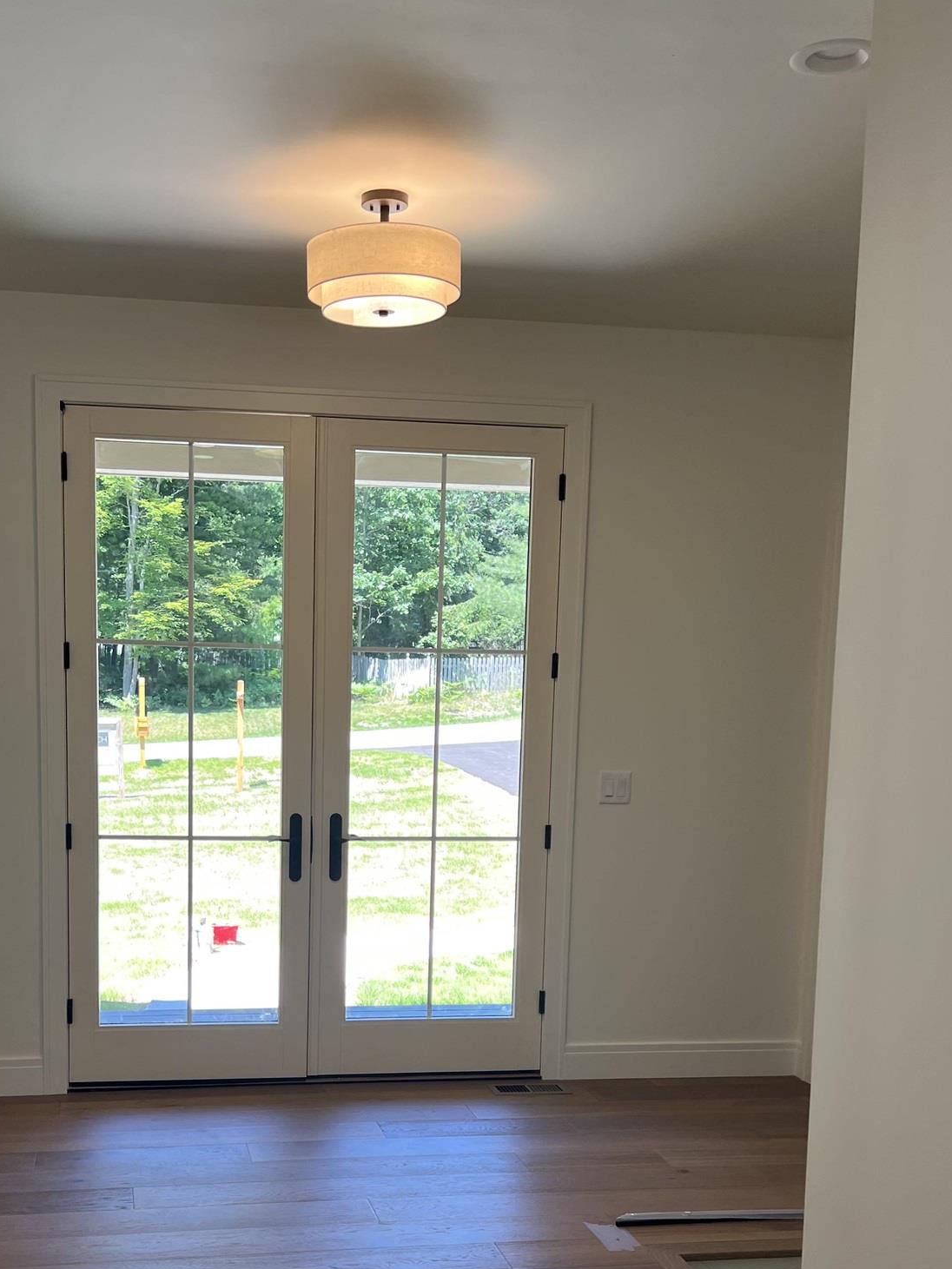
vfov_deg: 44.8
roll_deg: -0.9
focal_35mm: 41
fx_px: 1503
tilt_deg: -6.7
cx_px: 353
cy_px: 882
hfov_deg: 34.9
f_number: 1.5
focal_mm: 5.7
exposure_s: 1/130
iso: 32
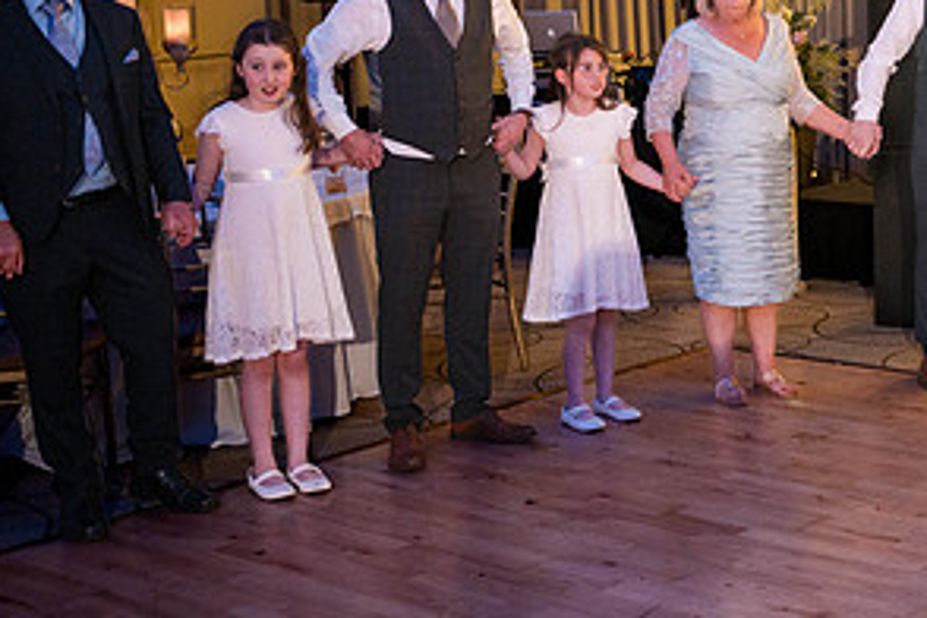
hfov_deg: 27.9
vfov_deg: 19.7
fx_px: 1777
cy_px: 219
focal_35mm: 69
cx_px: 873
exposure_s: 1/250
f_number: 1.8
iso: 3200
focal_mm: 35
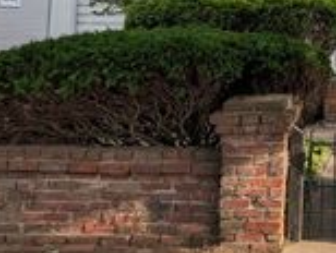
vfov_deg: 18.1
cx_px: 395
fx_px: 758
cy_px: -45
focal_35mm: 78
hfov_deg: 23.1
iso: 22
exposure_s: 1/549
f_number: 1.68
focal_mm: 6.9
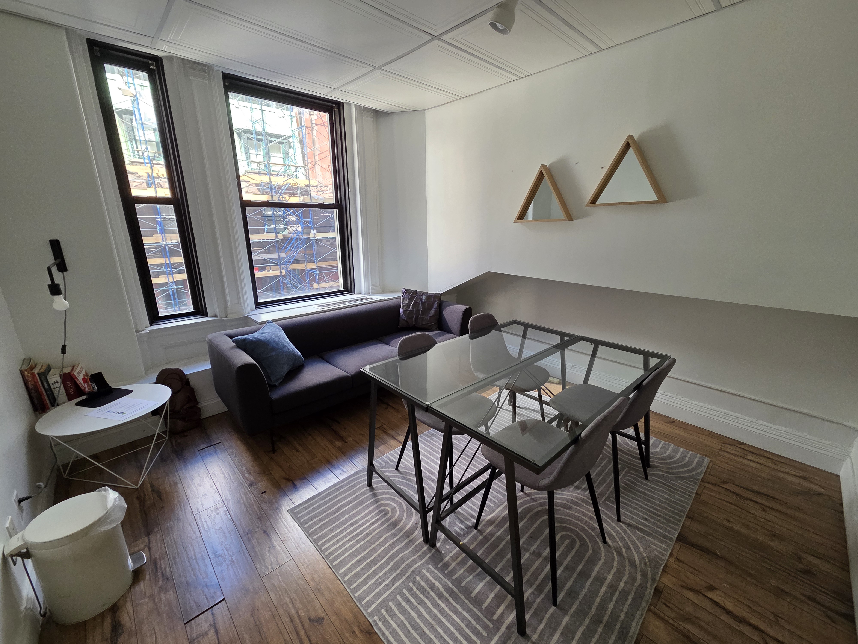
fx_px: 322
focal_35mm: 13
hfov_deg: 106.2
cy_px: 322
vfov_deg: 89.9
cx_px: 429
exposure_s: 1/120
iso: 200
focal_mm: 2.2
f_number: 2.2
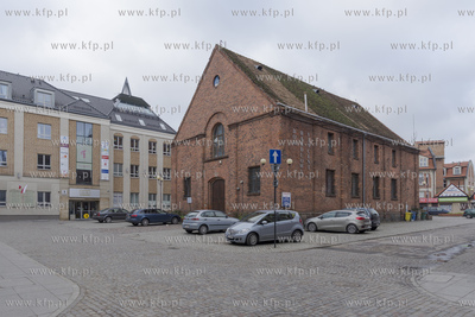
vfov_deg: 53.2
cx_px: 238
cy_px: 158
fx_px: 317
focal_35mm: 24
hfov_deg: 73.7
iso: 400
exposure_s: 1/1000
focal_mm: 24
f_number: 3.2
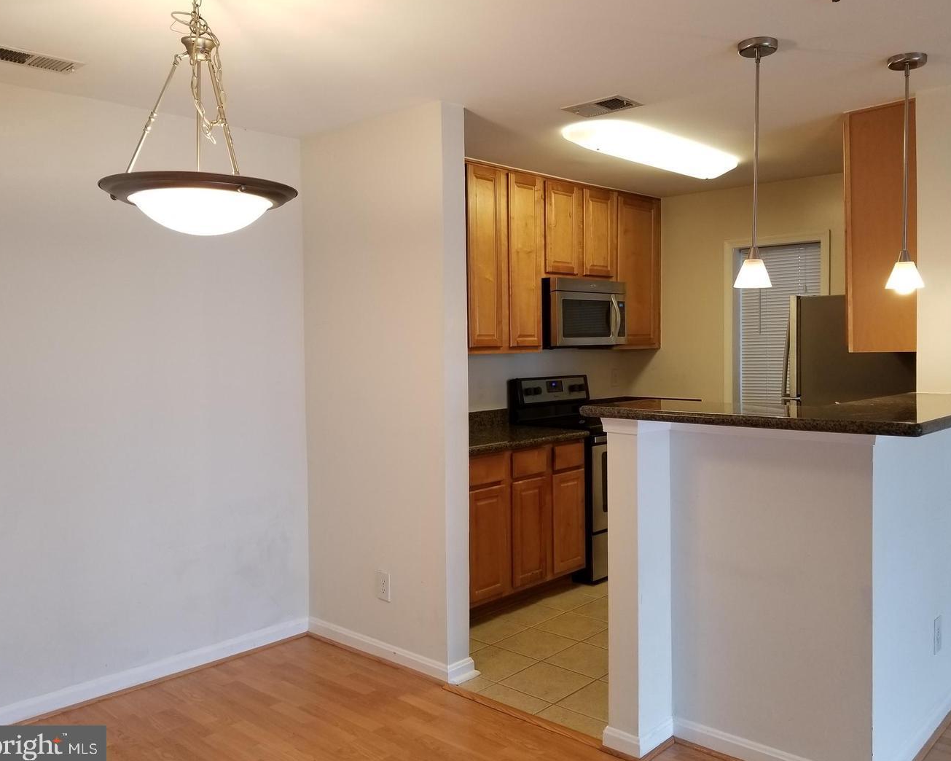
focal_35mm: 28
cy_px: 374
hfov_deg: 62.2
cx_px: 503
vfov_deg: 51.5
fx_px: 788
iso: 100
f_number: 1.7
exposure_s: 1/50
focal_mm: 4.25
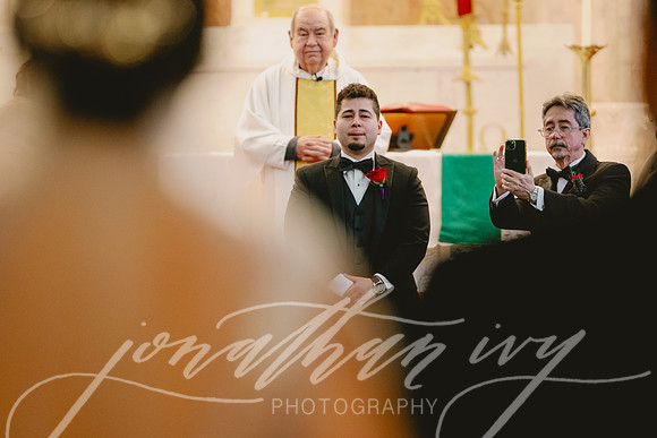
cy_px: 219
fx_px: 5221
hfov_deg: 7.2
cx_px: 328
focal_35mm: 286
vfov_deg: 4.8
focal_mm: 184
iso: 2500
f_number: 2.8
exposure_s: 1/125
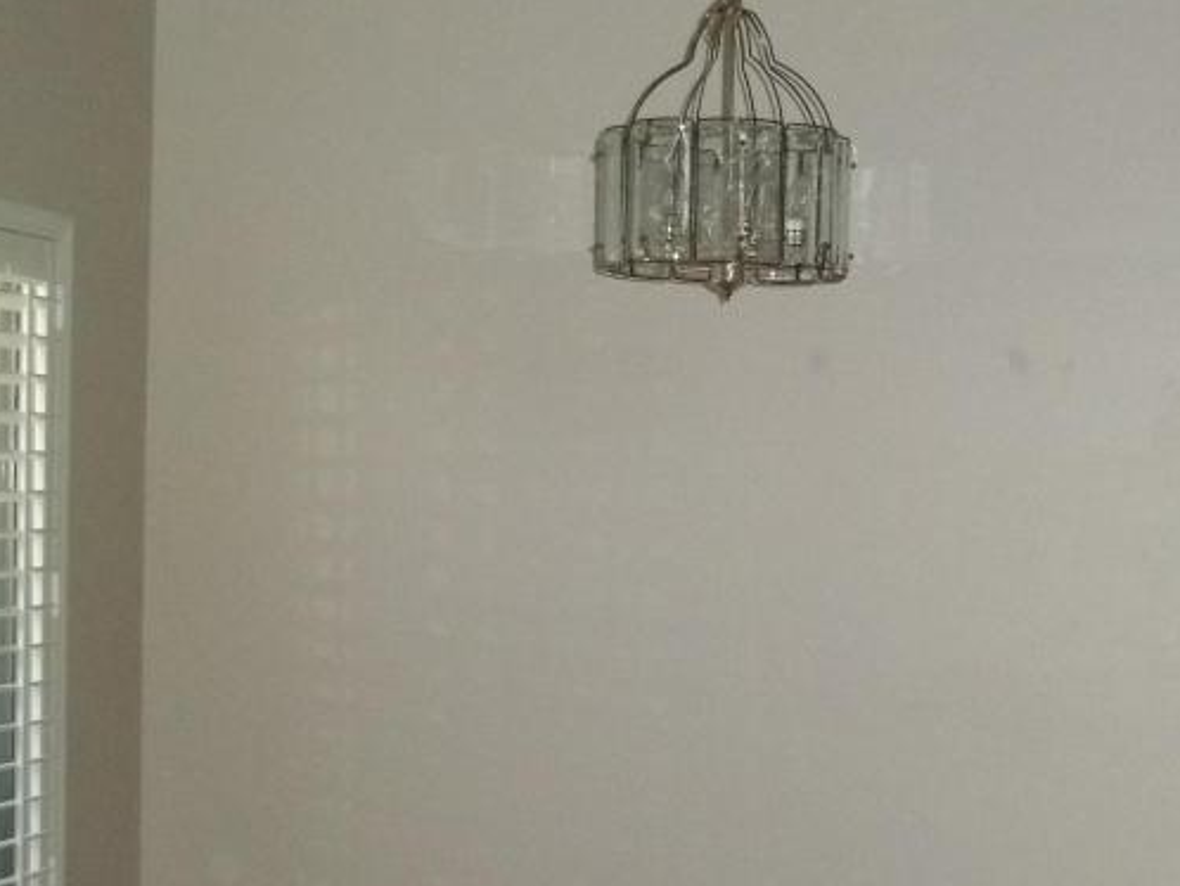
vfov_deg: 19.9
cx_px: 744
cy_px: 583
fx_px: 2524
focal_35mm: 74
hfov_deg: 26.2
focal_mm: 6.5
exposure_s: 1/30
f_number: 3.1
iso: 320
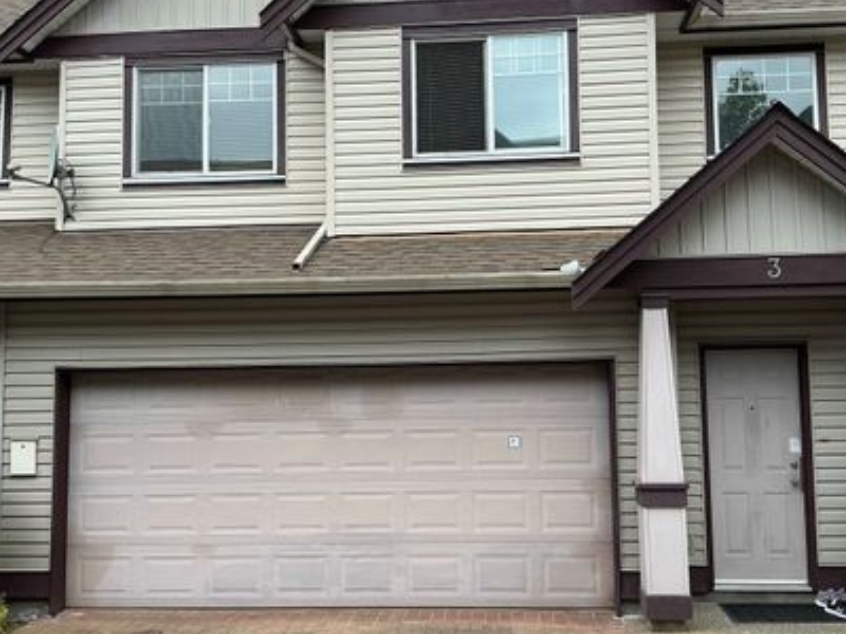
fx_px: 855
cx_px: 442
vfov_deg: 40.7
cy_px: 316
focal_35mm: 35
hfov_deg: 52.6
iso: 25
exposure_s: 1/709
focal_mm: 3
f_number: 1.8
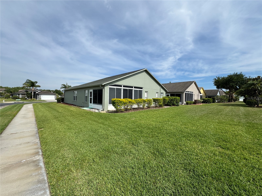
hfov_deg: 102.1
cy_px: 98
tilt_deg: -2.0
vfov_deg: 85.7
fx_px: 106
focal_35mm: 14
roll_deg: -1.1
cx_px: 131
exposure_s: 1/2674
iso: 50
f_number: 2.2
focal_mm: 2.22
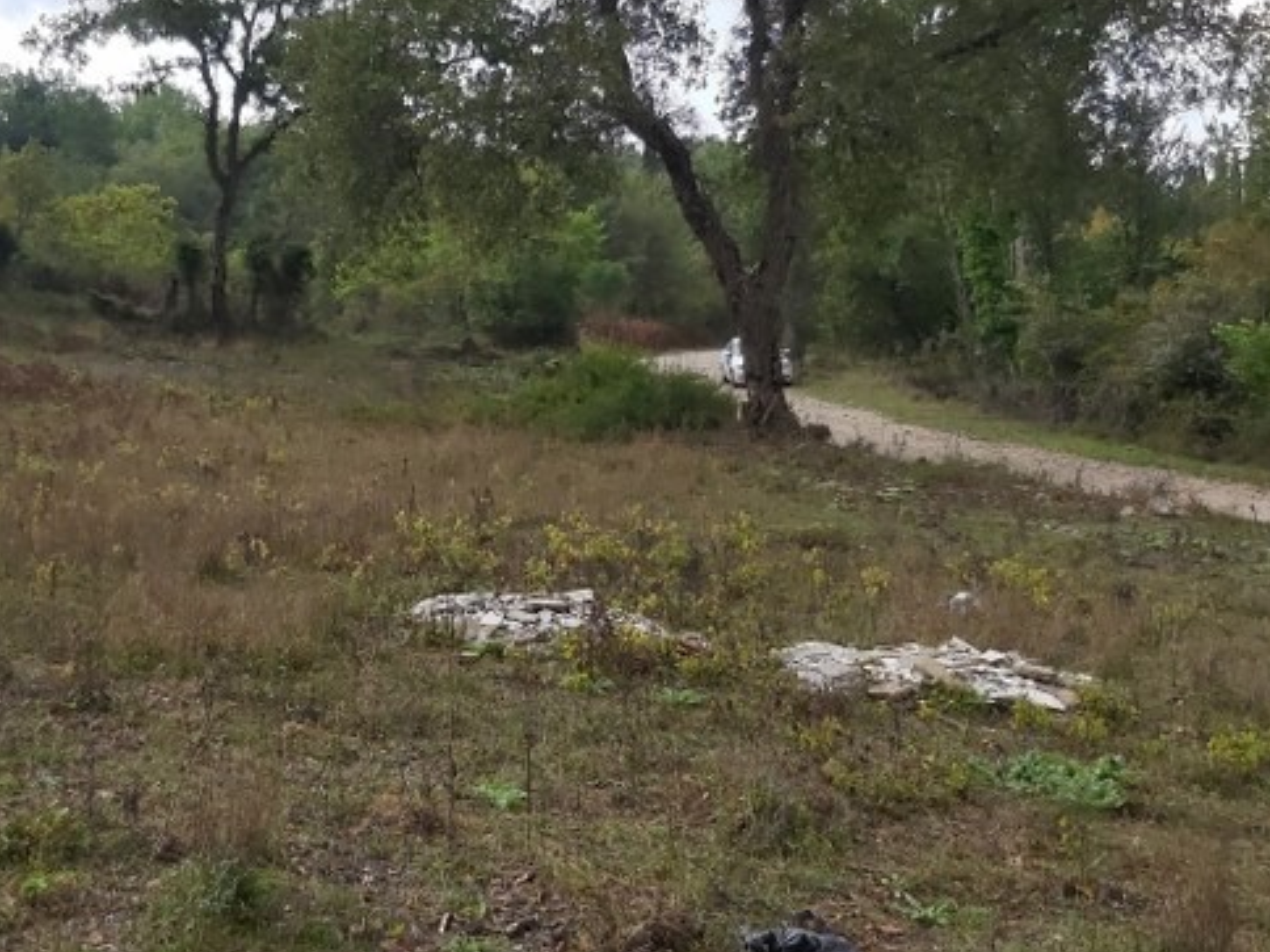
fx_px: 2018
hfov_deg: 34.8
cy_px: 365
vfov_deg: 26.5
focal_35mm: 55
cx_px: 496
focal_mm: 3.92
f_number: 1.7
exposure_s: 1/700
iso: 64
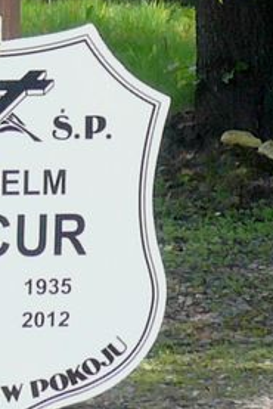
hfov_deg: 6.0
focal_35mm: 231
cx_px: 90
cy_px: -129
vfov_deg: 8.8
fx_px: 2624
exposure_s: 1/200
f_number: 3
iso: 100
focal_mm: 5.4
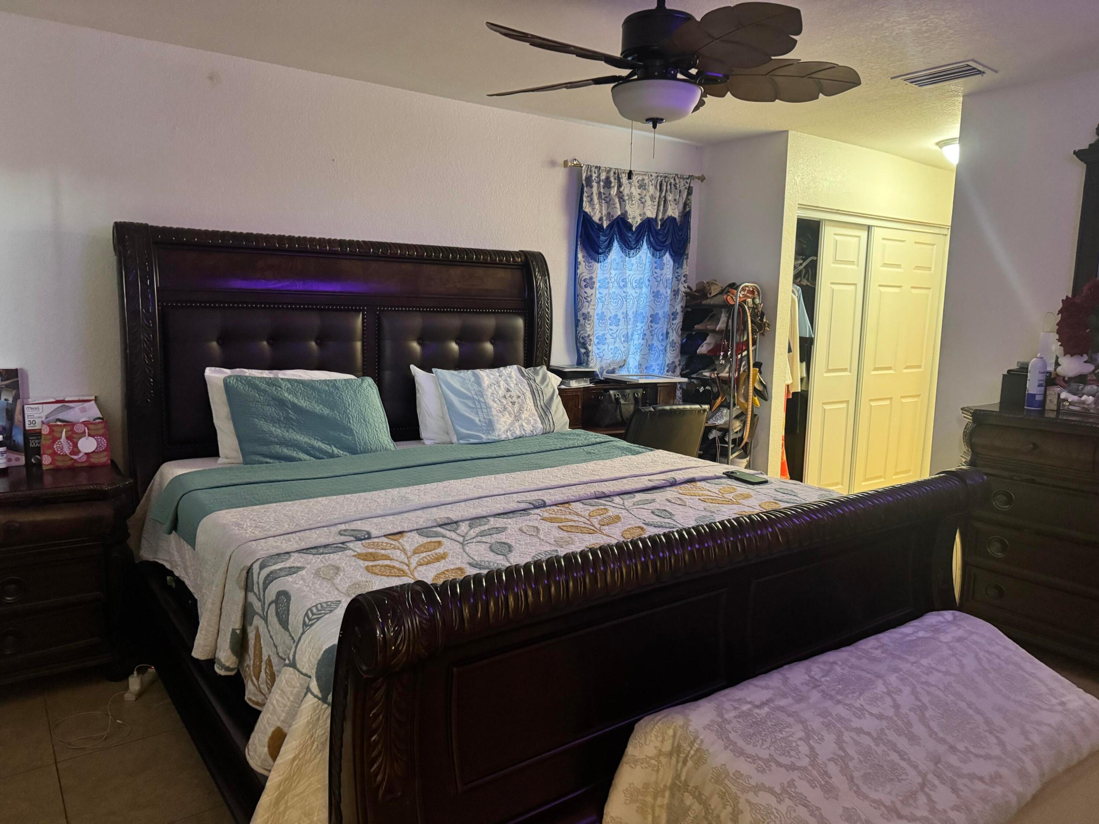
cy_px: 412
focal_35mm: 24
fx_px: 762
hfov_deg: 71.6
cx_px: 550
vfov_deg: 56.8
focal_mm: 6.76
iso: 1000
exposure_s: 1/40
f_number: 1.78
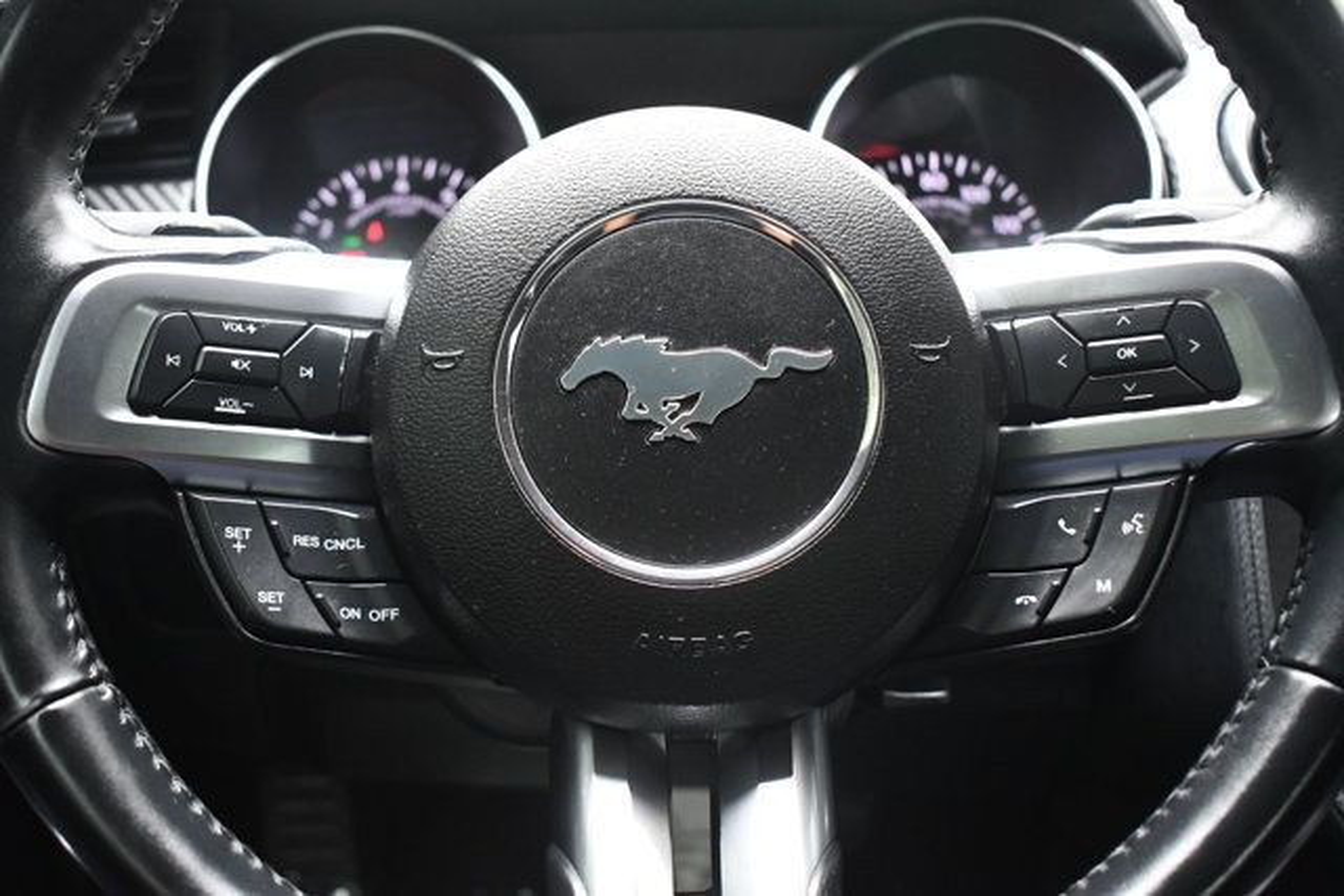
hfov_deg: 51.9
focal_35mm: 37
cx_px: 672
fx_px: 1382
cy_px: 448
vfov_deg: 36.0
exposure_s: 1/125
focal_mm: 25
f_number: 4
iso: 2800
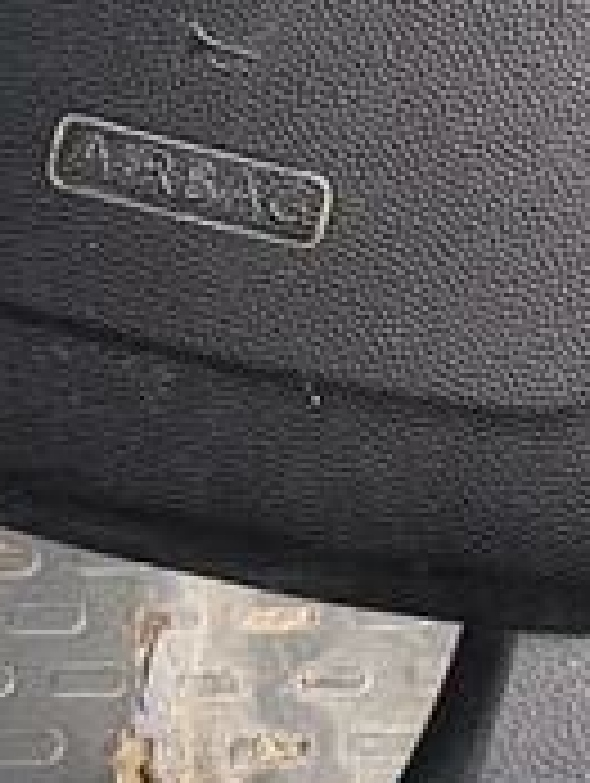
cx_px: 536
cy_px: -238
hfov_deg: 20.1
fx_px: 1632
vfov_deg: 23.7
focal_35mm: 72
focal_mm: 2.22
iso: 64
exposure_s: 1/165
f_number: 2.2
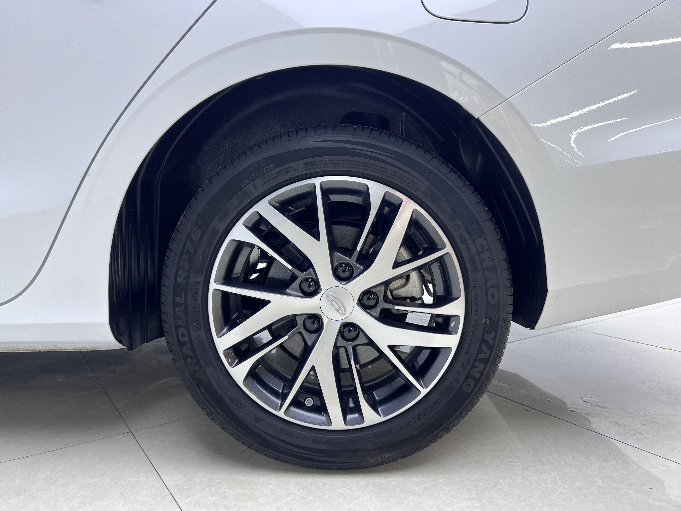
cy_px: 256
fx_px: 511
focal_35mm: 26
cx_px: 340
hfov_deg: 67.3
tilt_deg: -7.8
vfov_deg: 53.1
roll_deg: +0.6
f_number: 1.5
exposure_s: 1/100
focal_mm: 5.7
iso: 64
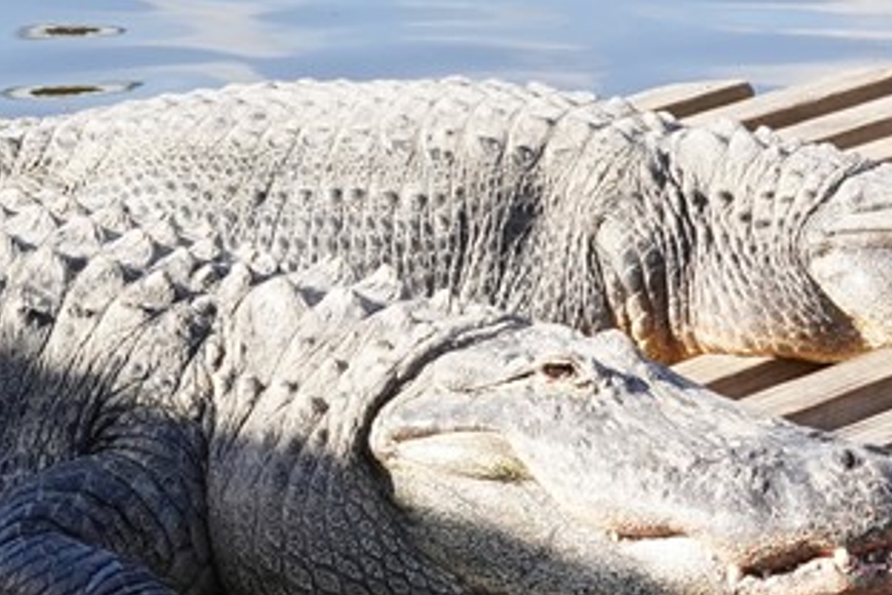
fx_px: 5723
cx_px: -163
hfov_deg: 8.8
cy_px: -66
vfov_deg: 5.9
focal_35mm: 231
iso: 400
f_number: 13
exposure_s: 1/100
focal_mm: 36
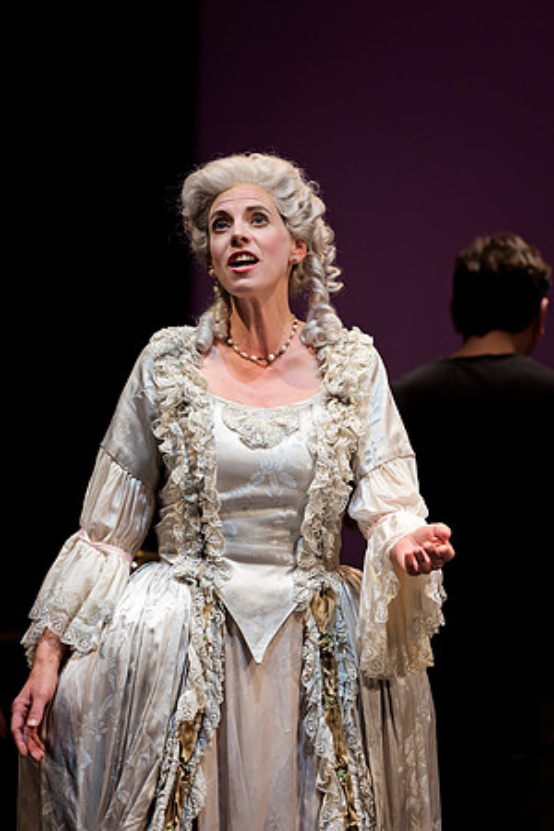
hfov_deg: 6.9
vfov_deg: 10.3
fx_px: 4616
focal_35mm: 200
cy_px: 416
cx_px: 277
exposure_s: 1/200
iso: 800
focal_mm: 200
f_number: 6.7
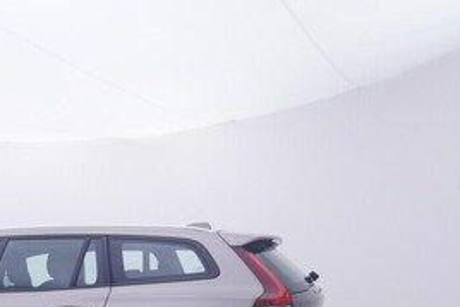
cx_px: 33
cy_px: 299
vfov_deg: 27.7
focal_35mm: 46
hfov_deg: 39.2
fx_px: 588
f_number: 5
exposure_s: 1/80
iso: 200
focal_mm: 15
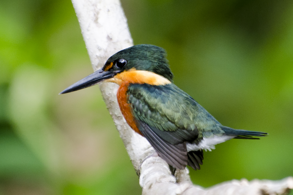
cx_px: 146
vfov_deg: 4.4
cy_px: 98
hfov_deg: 6.5
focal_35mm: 315
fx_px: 2564
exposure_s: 1/320
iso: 400
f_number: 5.3
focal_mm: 210
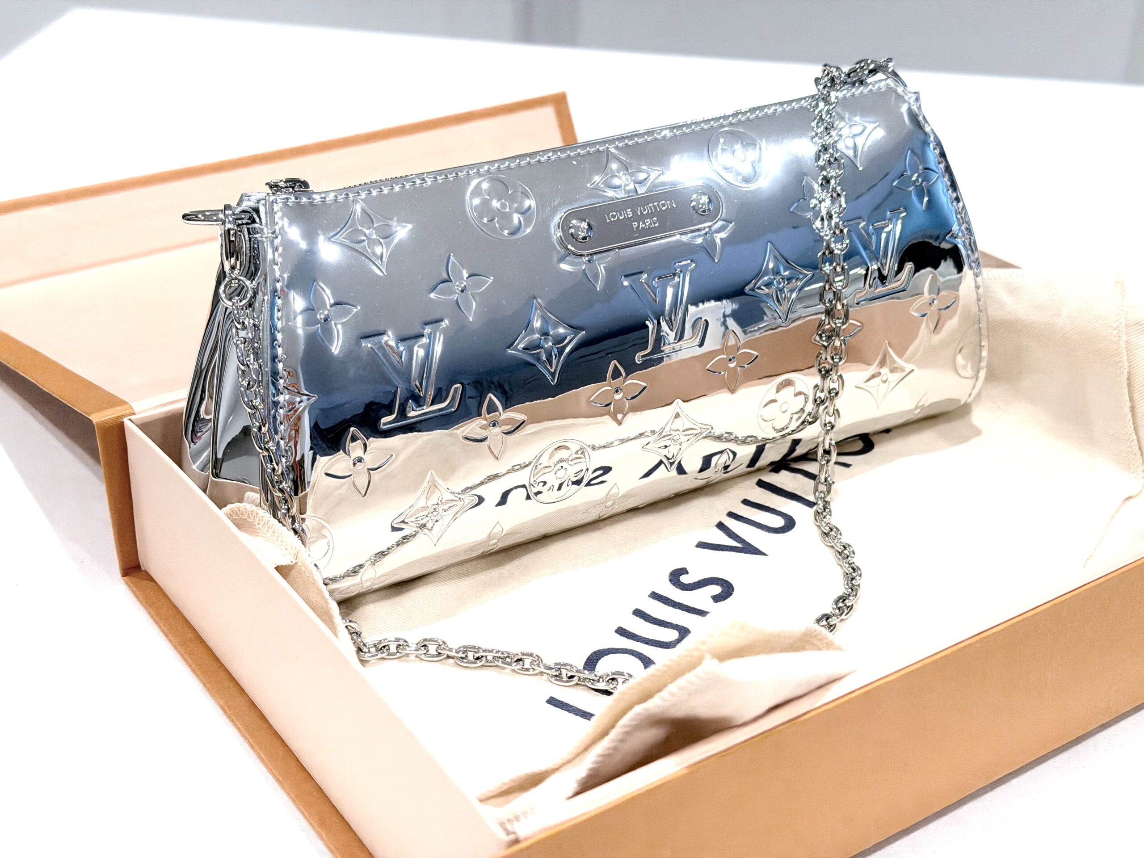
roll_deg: -1.8
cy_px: 429
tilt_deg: -30.9
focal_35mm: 48
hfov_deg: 39.7
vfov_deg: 30.3
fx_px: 1586
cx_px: 572
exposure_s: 1/120
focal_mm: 6.76
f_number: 1.78
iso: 125
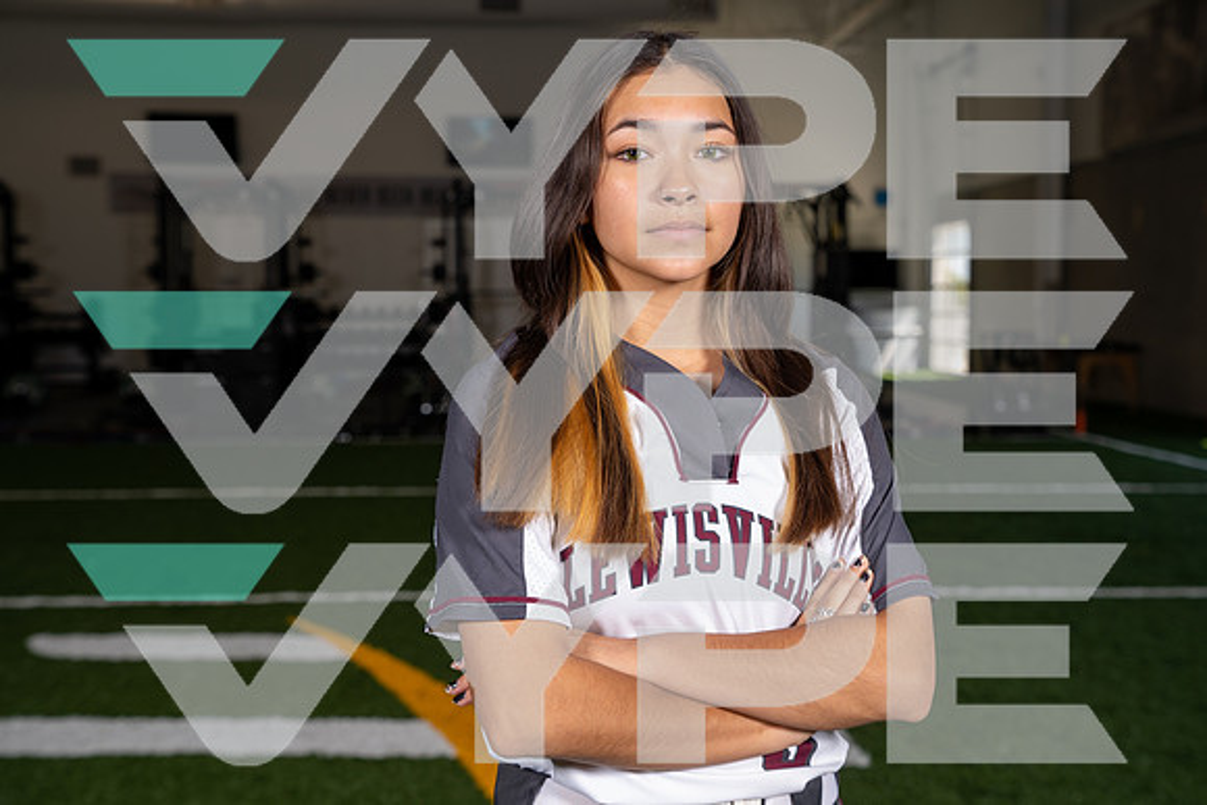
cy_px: 402
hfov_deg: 34.5
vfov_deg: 23.4
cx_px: 604
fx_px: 1945
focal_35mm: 58
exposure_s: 1/200
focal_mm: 58
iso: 200
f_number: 5.6
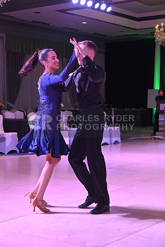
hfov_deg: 20.6
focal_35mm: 66
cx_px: 82
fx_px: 453
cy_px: 124
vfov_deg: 30.5
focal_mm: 66
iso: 5000
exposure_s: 1/250
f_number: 8
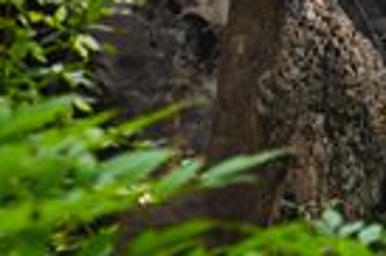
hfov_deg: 10.9
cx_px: 1214
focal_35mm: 92
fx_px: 985
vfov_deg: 13.2
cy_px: -226
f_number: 3.2
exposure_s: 1/320
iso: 100
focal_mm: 14
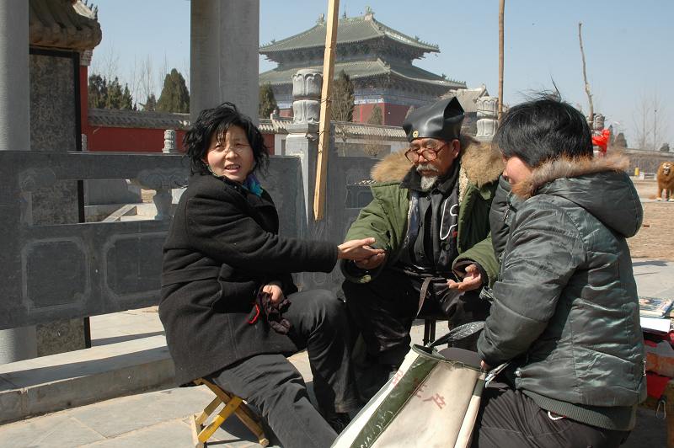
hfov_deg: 53.2
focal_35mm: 36
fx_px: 673
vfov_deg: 36.8
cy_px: 224
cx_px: 337
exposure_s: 1/250
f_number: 8
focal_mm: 24
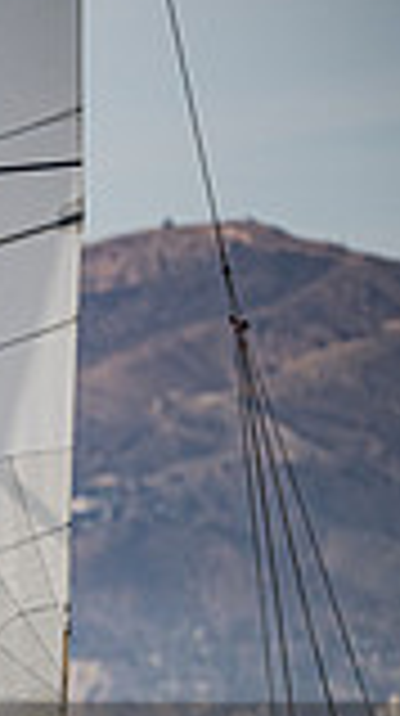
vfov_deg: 2.8
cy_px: 817
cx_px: -778
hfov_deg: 1.6
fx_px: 14498
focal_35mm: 766
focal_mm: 200
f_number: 5.6
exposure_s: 1/4000
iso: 320
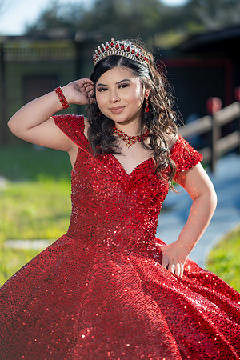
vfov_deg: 23.9
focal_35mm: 85
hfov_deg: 16.1
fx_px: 850
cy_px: 180
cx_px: 120
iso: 250
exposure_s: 1/3200
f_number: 1.8
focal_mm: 85
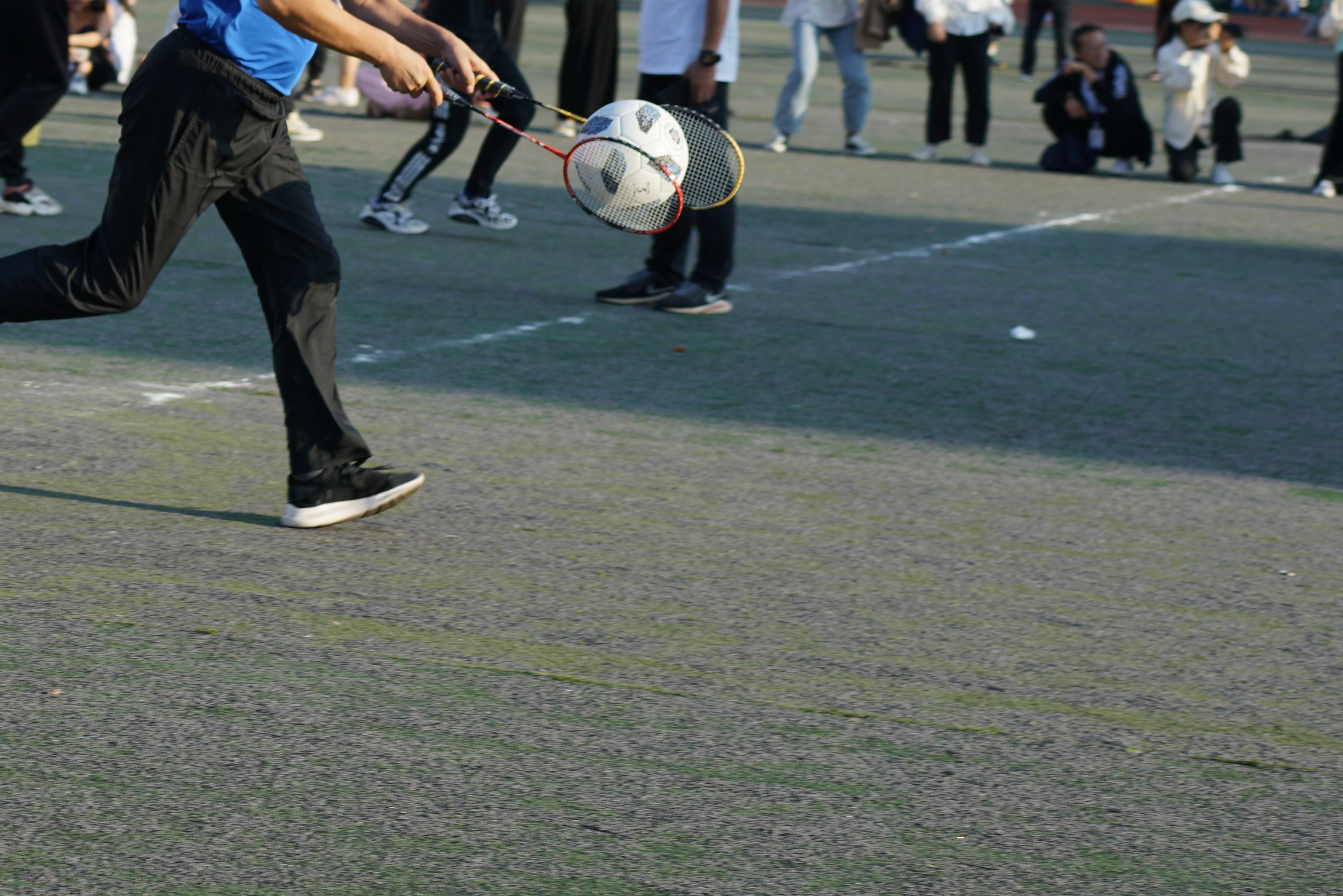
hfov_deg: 14.1
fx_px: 5260
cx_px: -235
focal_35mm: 141
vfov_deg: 9.7
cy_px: 55
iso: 100
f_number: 4.5
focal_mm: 55
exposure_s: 1/400
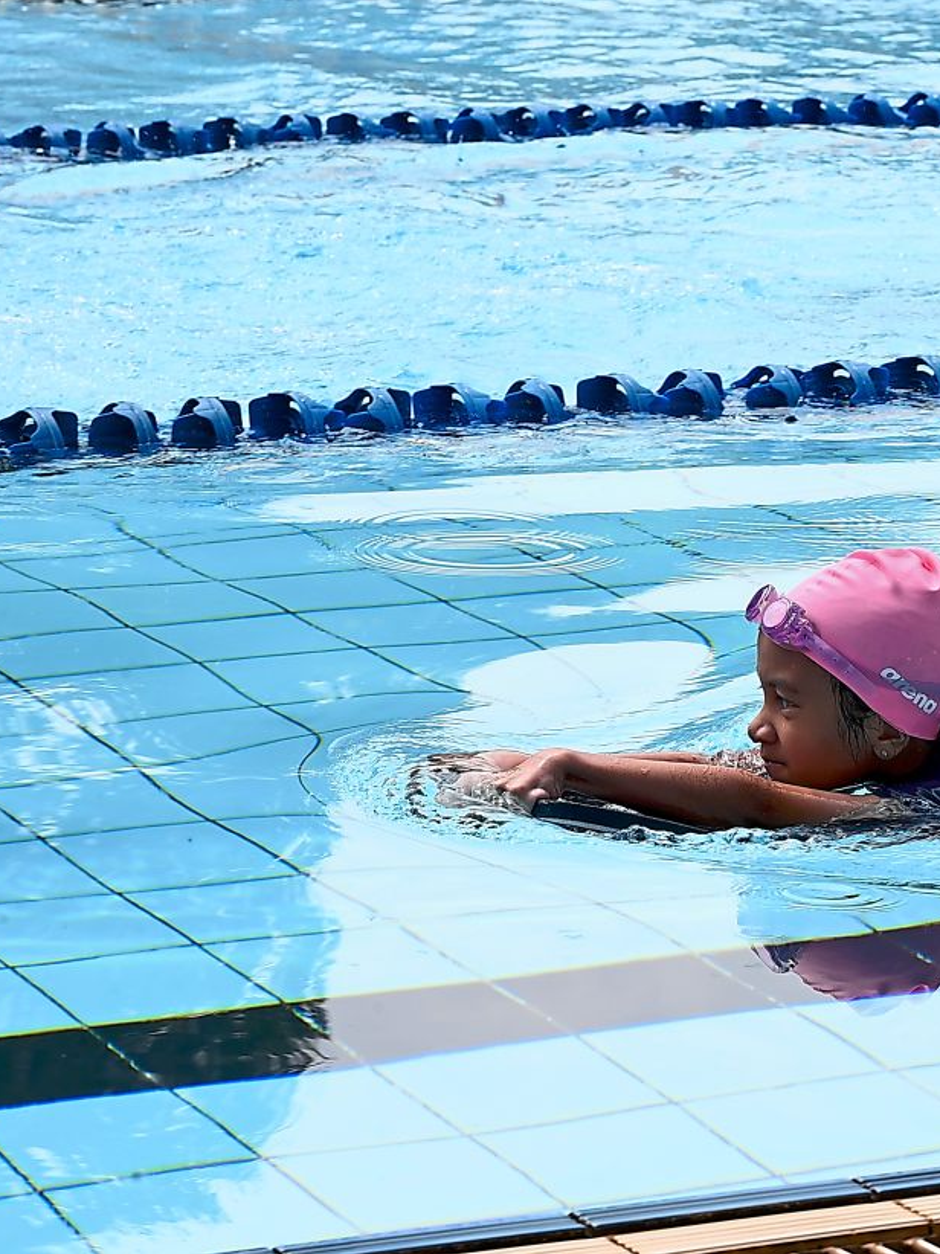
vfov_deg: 11.4
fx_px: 6303
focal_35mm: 174
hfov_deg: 8.5
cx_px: 781
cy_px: 626
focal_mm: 120
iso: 500
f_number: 14
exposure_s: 1/320
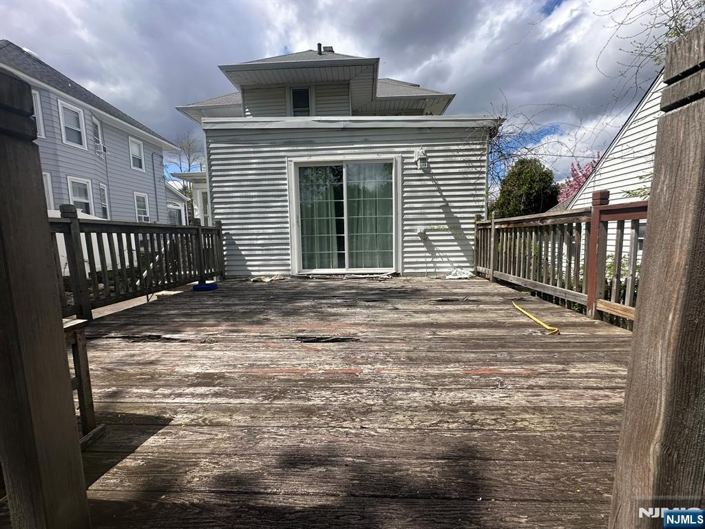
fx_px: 285
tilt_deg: -4.5
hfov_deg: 102.1
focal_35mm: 14
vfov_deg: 85.7
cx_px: 352
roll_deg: +1.0
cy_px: 264
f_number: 2.2
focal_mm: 2.22
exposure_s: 1/1949
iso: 50
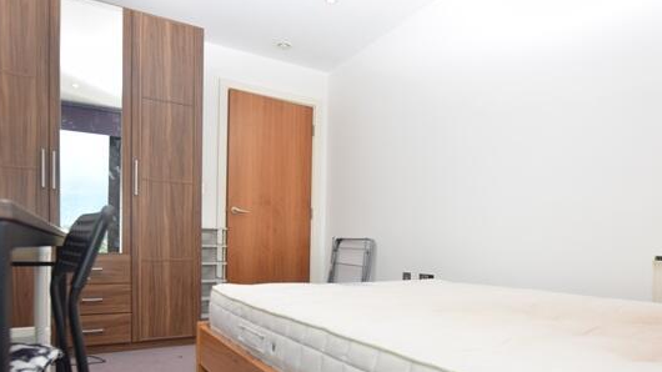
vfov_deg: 45.5
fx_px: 432
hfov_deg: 74.9
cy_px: 262
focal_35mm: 25
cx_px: 332
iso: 320
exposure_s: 1/125
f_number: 5.6
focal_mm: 13
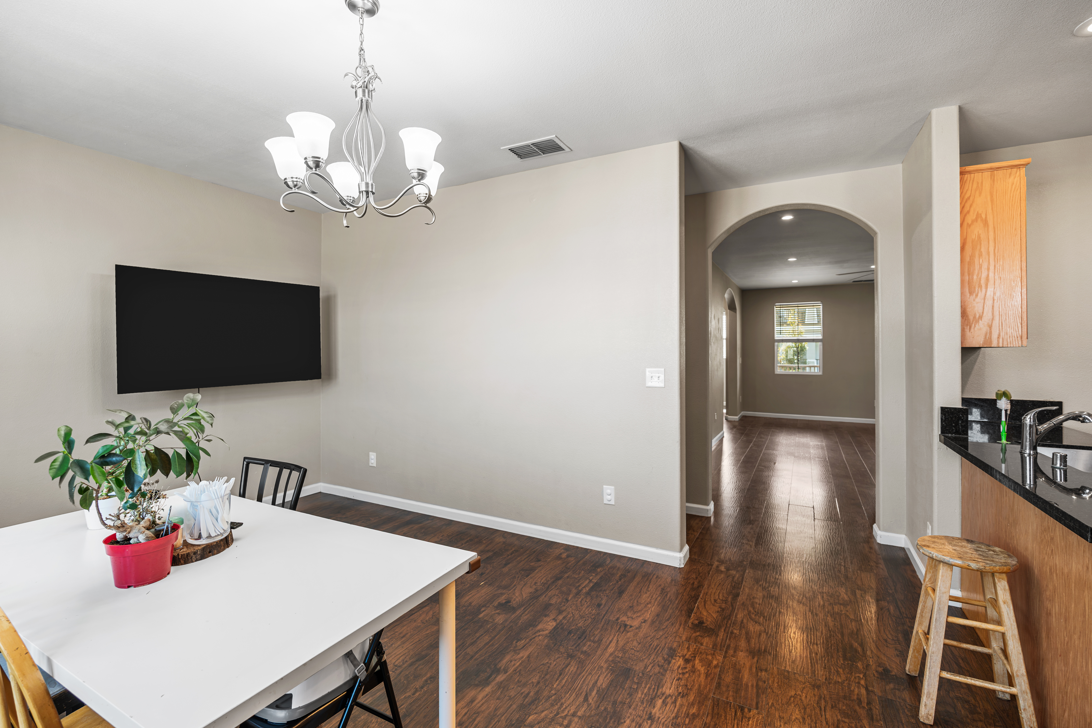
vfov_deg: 73.7
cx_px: 546
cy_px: 364
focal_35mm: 16
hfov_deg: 96.7
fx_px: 485
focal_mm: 16
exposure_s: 1/30
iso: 320
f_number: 4
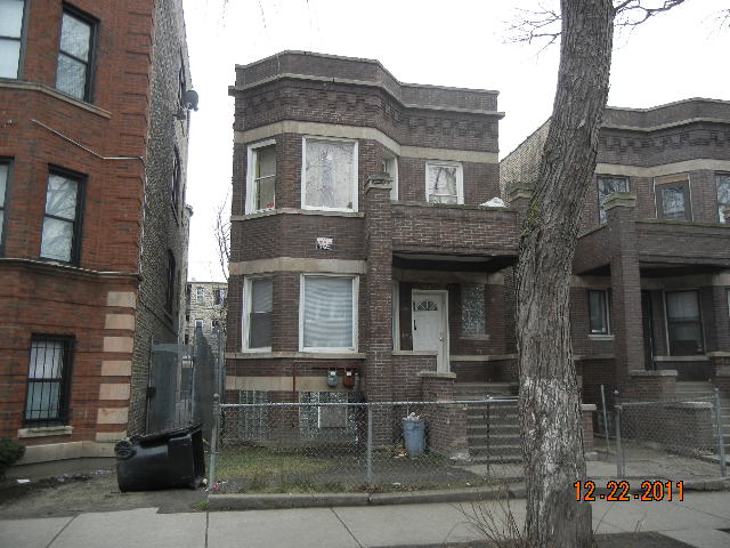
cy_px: 274
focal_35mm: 30
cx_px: 365
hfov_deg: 60.0
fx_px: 633
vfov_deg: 46.8
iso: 160
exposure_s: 1/114
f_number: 3.5
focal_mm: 5.4
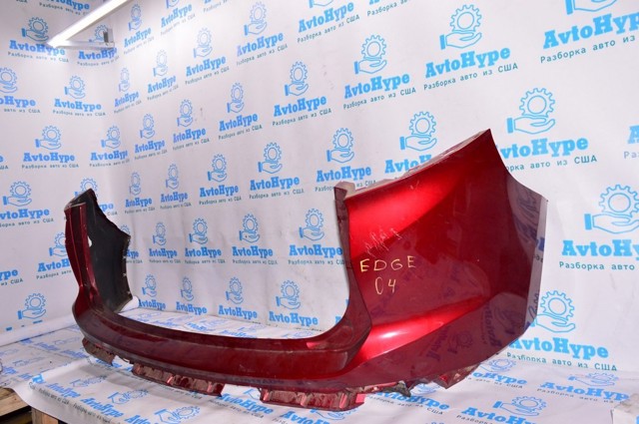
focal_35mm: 27
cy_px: 212
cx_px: 320
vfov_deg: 47.8
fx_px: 479
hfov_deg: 67.4
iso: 1600
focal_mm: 18
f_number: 8
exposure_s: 1/200
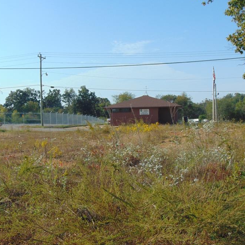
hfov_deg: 32.2
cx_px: 107
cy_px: 126
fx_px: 424
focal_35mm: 53
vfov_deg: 32.2
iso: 80
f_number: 8.5
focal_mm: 6.9
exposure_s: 1/200
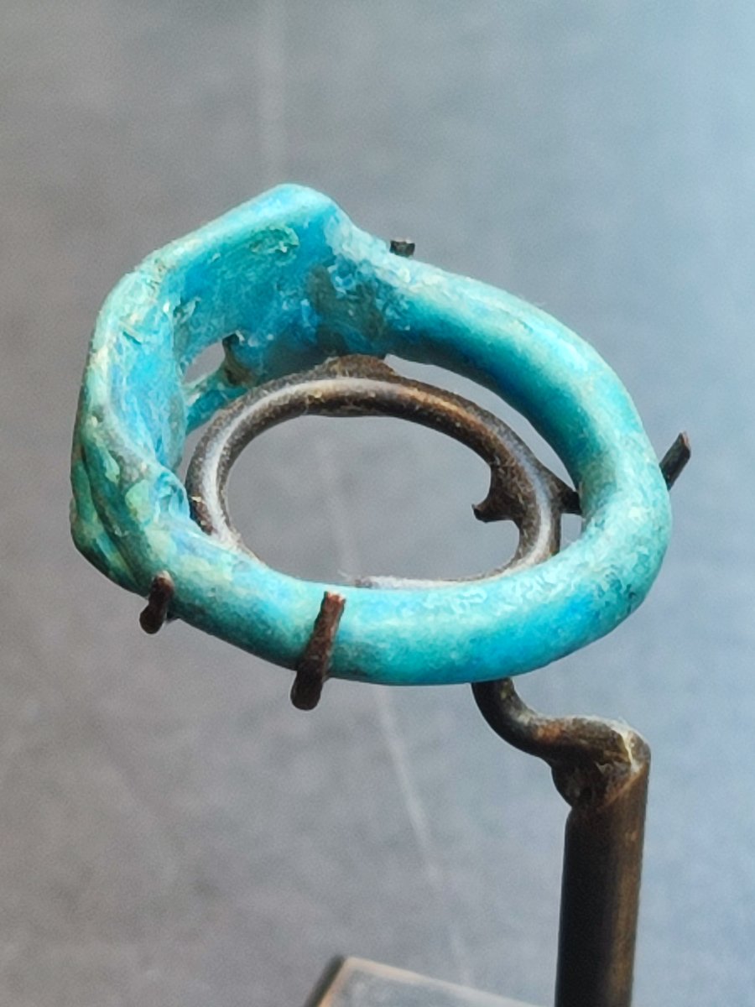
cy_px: 504
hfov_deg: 54.9
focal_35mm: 25
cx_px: 378
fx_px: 727
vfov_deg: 69.4
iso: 258
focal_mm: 6.04
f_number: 1.9
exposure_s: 1/33
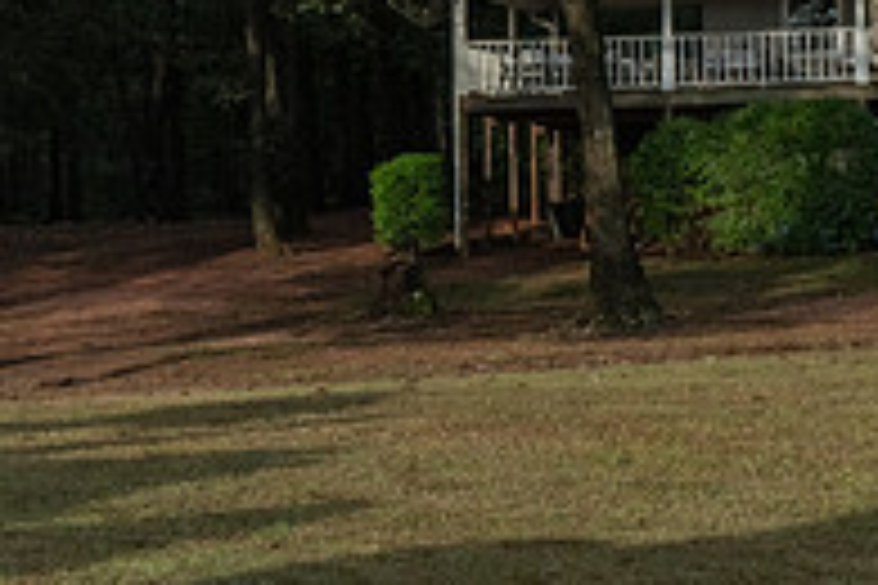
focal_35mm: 164
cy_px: 169
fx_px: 3999
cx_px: -279
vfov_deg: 8.4
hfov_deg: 12.1
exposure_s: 1/2000
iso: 800
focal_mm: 55
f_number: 7.1
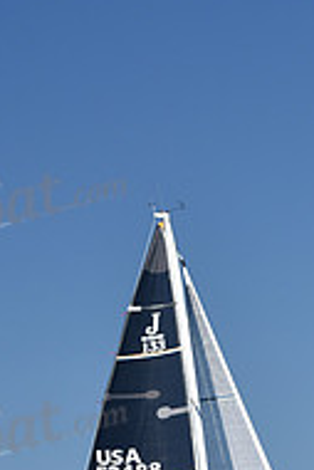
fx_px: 4388
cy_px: 544
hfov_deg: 4.1
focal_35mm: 336
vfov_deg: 6.1
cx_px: 256
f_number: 4
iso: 200
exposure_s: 1/800
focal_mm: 110
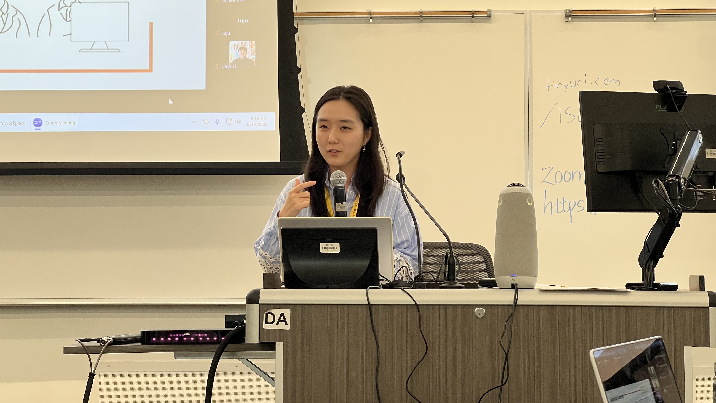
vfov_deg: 14.4
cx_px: 358
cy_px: 158
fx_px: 1595
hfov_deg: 25.3
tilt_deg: +3.3
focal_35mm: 84
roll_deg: -0.5
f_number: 2.8
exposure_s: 1/100
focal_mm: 9
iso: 160
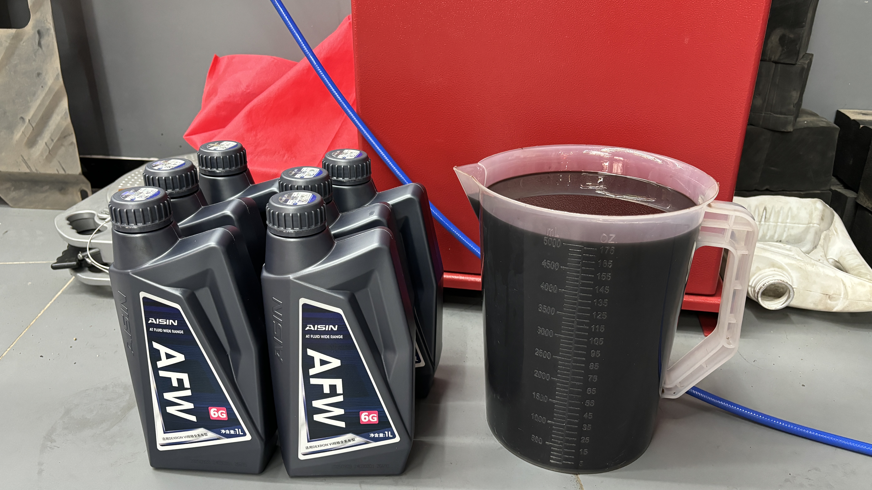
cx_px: 437
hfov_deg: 66.1
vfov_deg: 40.2
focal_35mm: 29
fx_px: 671
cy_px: 239
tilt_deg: -23.0
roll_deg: +0.2
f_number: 1.6
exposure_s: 1/50
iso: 400
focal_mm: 5.96
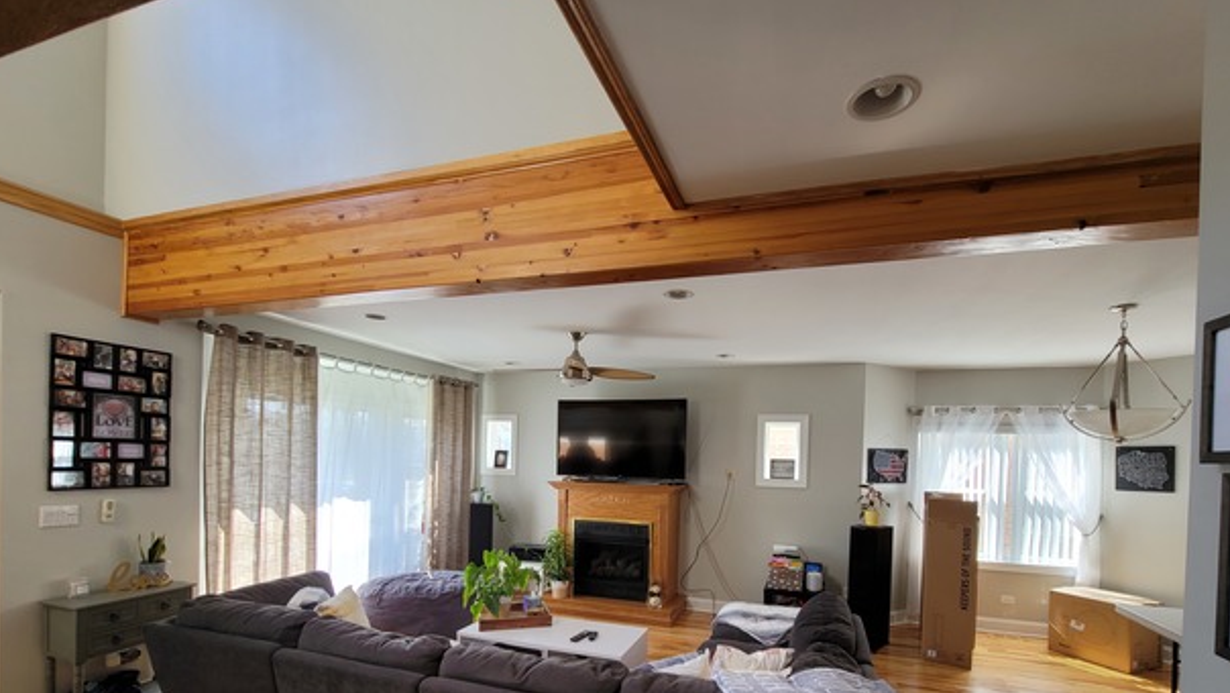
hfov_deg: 103.0
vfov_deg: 68.3
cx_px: 629
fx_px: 489
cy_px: 469
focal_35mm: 15
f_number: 2.2
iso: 64
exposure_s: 1/59
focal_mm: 2.2
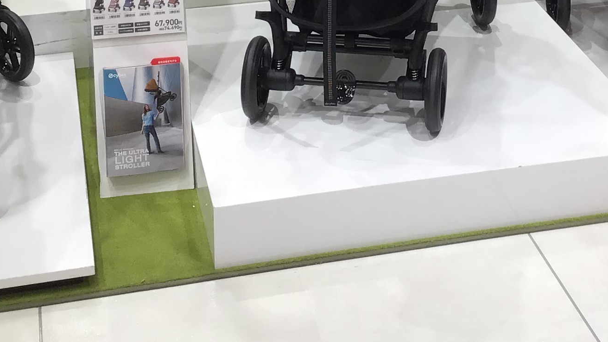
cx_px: 373
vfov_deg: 13.6
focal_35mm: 84
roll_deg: -1.2
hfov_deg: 25.2
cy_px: -164
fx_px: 1354
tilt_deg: -16.4
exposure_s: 1/100
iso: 32
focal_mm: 3.3
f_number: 2.4
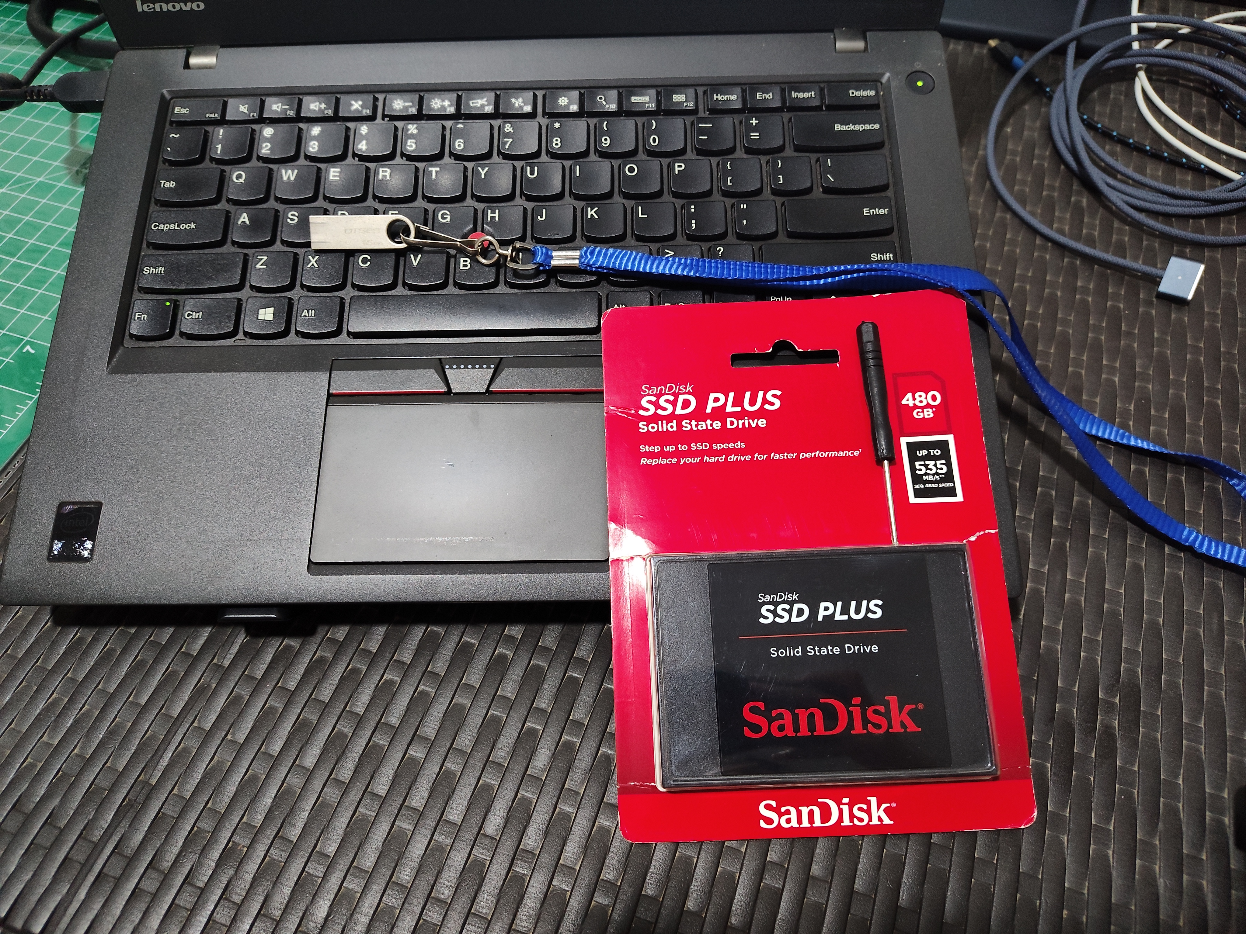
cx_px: 623
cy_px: 467
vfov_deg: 58.9
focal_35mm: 23
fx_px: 828
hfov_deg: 73.9
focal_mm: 5.56
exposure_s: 1/40
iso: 1356
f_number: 1.88
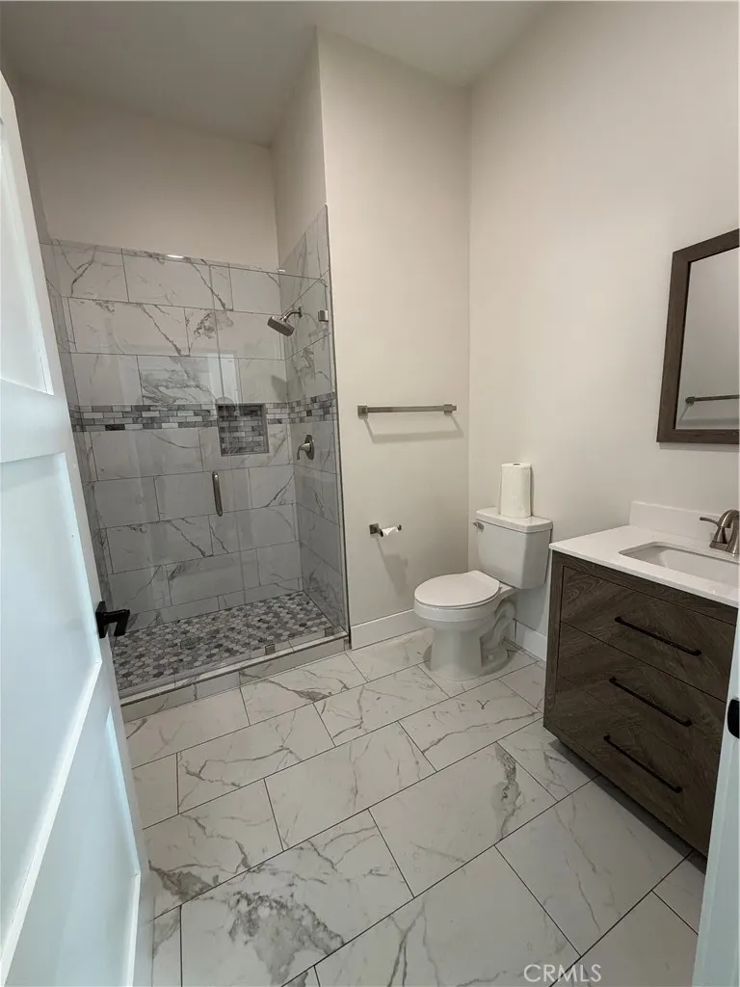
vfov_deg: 102.1
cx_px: 370
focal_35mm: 14
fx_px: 399
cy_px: 494
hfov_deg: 85.7
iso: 250
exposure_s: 1/60
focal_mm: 2.22
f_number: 2.2
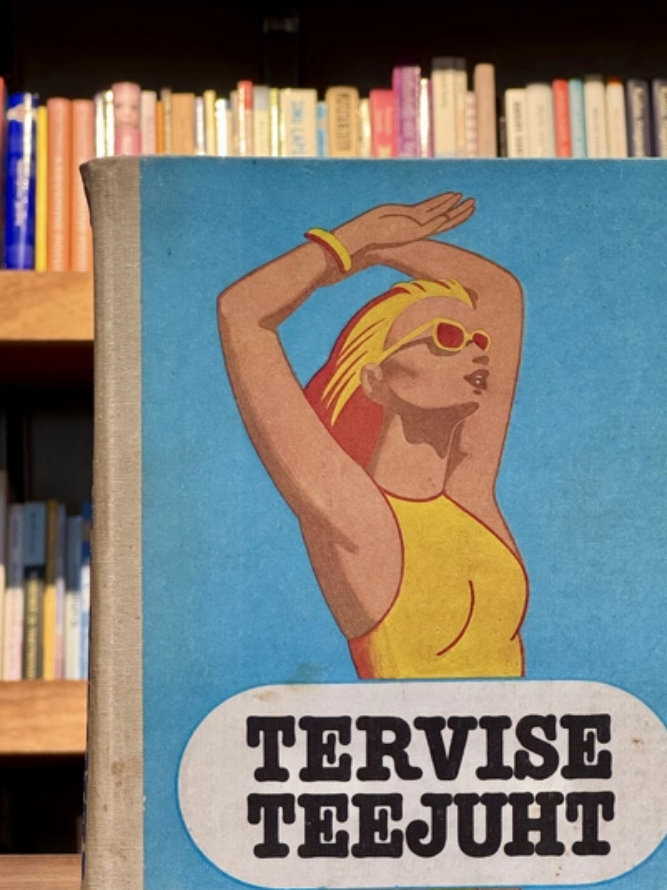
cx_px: 415
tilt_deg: +0.6
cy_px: 550
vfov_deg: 20.0
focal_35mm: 98
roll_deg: -0.1
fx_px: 2519
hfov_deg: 15.1
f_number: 2.8
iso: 250
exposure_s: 1/94
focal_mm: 9
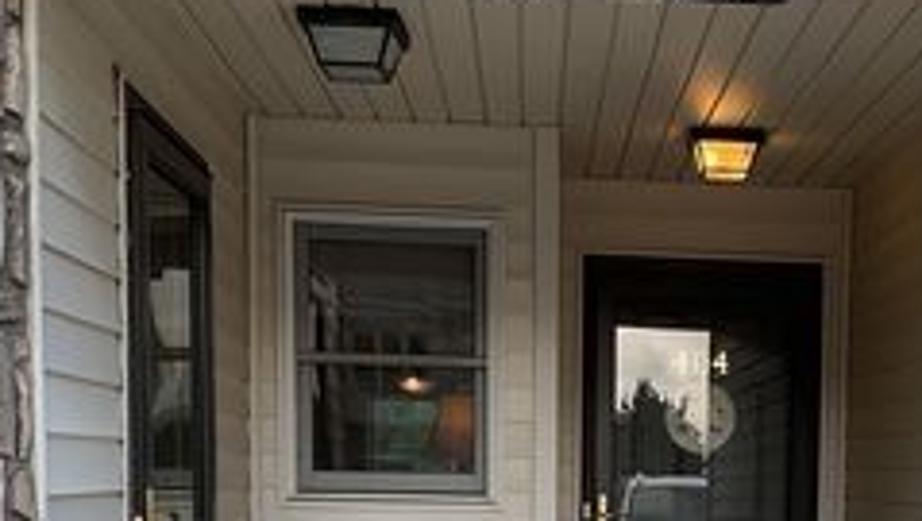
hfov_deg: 31.2
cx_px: 706
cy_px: 608
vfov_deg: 17.5
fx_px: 1615
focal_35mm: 66
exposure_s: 1/297
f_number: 1.8
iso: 16
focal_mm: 3
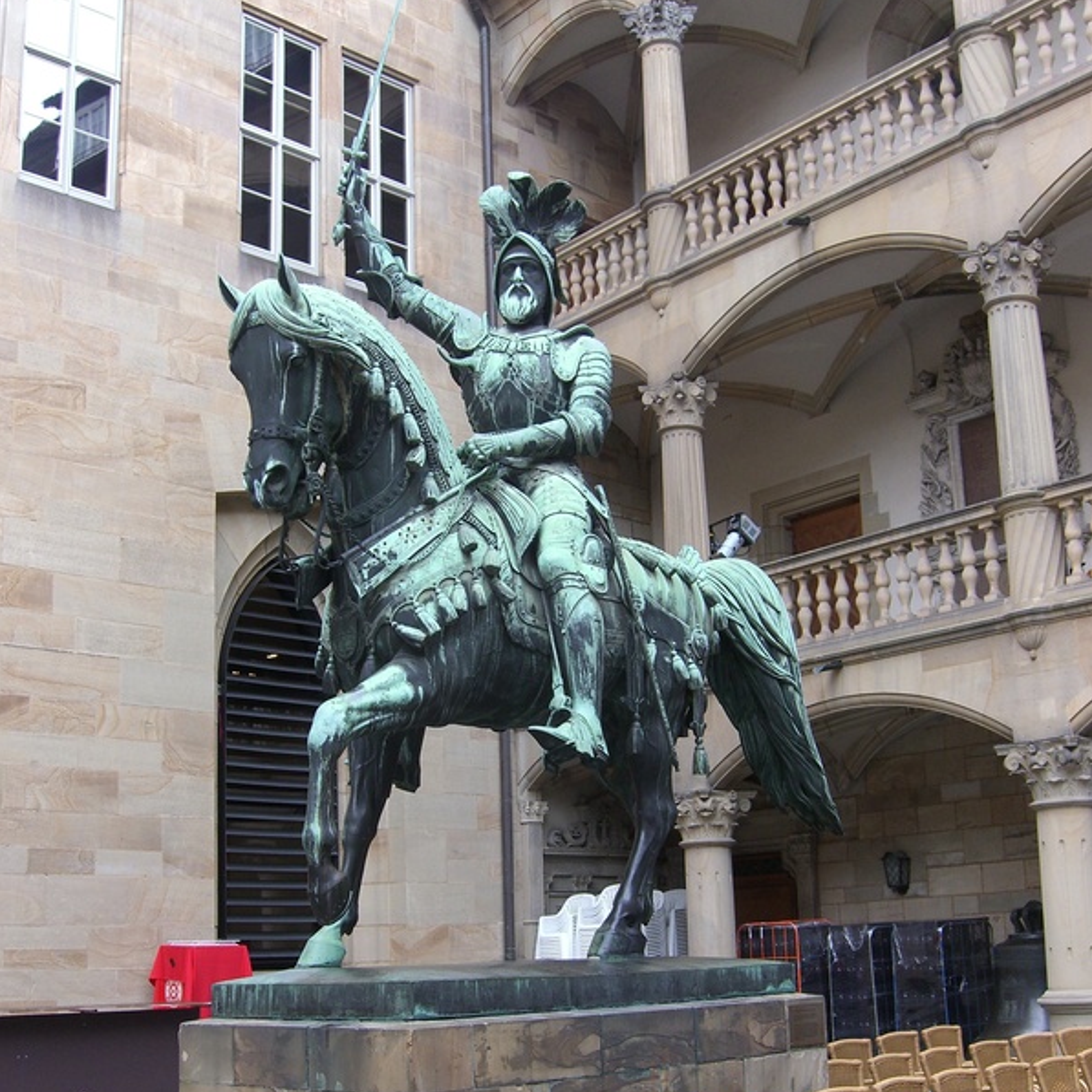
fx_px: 1606
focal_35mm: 45
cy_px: 648
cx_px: 545
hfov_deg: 37.6
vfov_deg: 37.4
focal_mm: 7.9
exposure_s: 1/80
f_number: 4
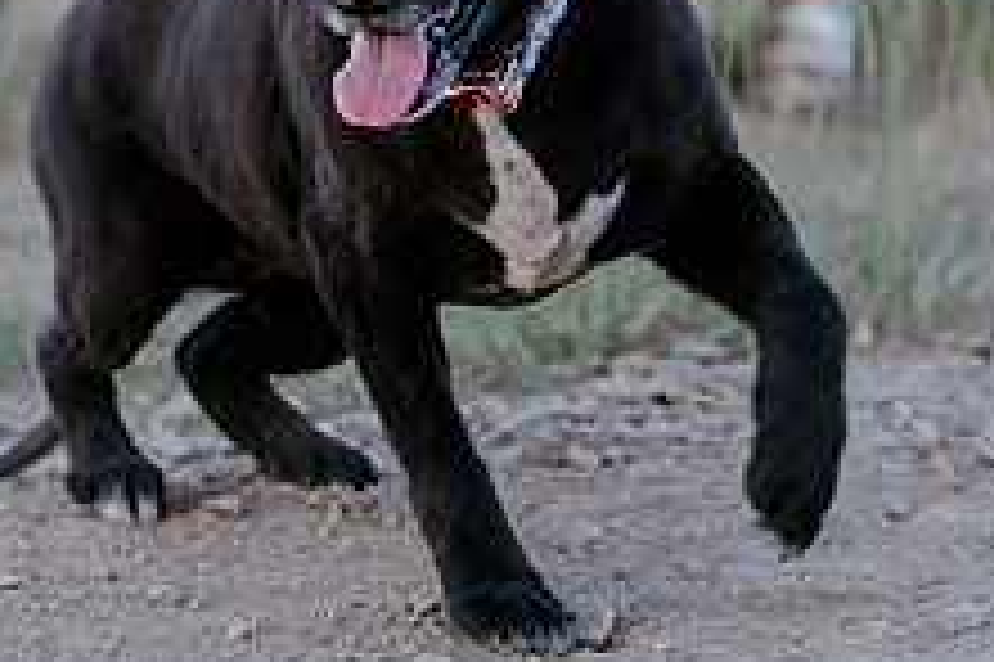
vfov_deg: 6.7
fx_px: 5601
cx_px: 171
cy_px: -182
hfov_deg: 10.1
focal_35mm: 203
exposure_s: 1/200
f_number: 2.8
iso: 250
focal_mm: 70
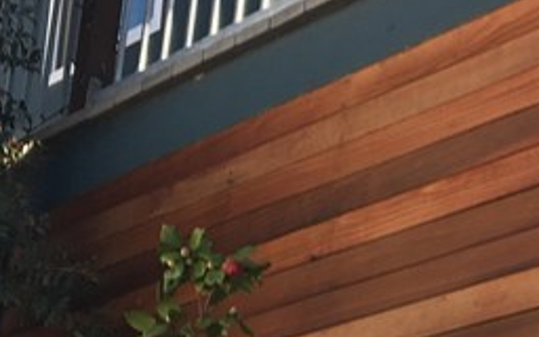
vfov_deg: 10.6
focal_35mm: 123
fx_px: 1807
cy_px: 326
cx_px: 655
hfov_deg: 16.3
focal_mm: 4.15
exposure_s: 1/407
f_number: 2.2
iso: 25
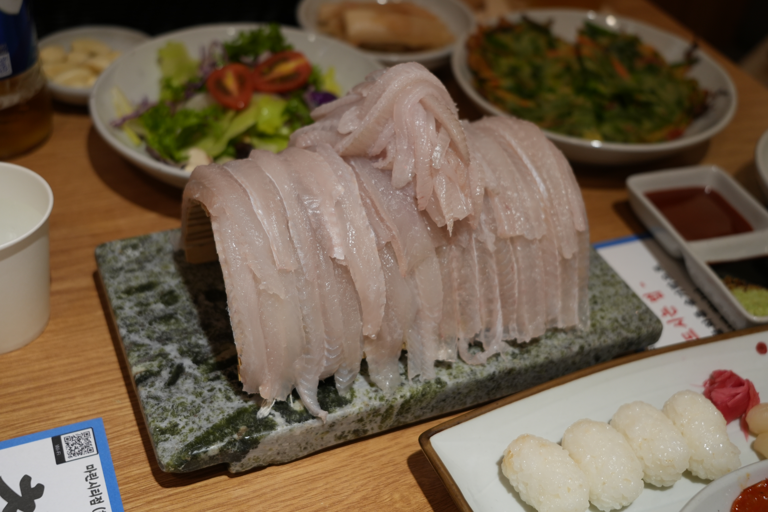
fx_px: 960
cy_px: 256
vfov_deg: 29.9
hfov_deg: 43.6
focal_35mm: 45
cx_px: 384
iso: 400
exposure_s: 1/60
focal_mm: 45
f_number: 5.6
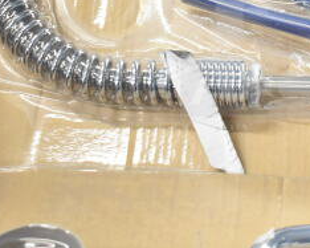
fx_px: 1009
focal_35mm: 110
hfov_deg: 17.0
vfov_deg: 13.8
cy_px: 11
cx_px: 329
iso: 1600
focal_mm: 30
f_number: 4.2
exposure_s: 1/60
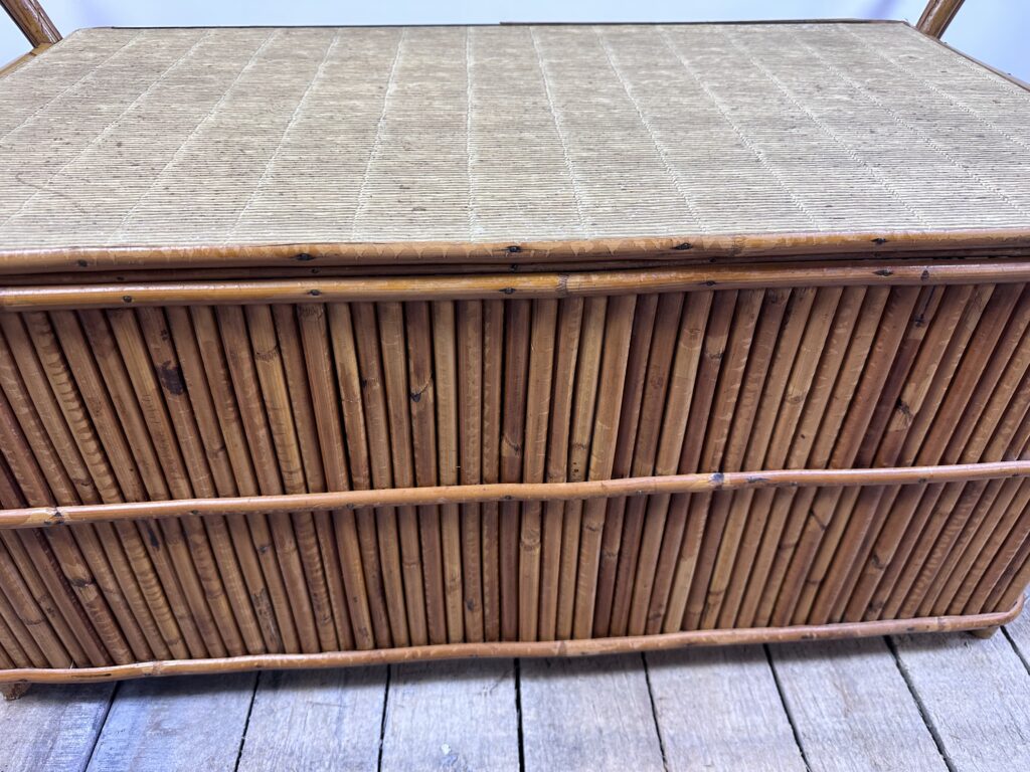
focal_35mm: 24
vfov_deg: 56.8
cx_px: 515
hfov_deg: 71.6
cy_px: 386
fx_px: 714
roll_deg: +0.9
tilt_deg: -36.4
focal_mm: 6.86
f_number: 1.78
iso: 160
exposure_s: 1/100
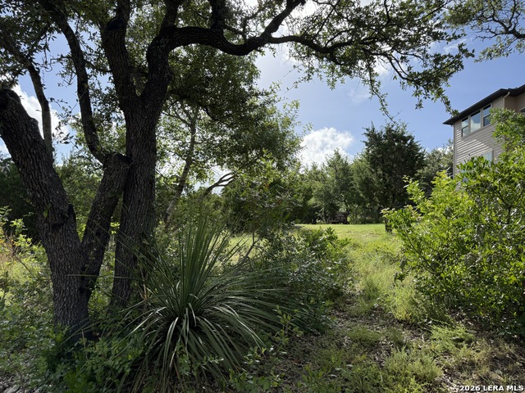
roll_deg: -5.3
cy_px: 196
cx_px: 262
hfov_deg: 71.6
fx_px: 364
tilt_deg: +10.3
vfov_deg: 56.8
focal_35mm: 24
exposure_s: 1/3584
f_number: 1.78
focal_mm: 6.76
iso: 100
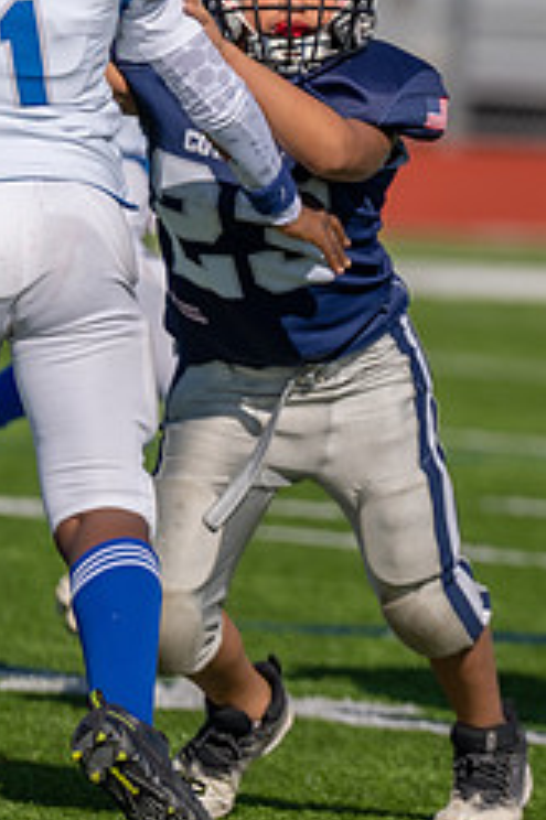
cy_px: 229
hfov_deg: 1.8
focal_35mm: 753
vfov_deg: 2.7
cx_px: 939
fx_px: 17153
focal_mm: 200
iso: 160
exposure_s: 1/4000
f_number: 3.2
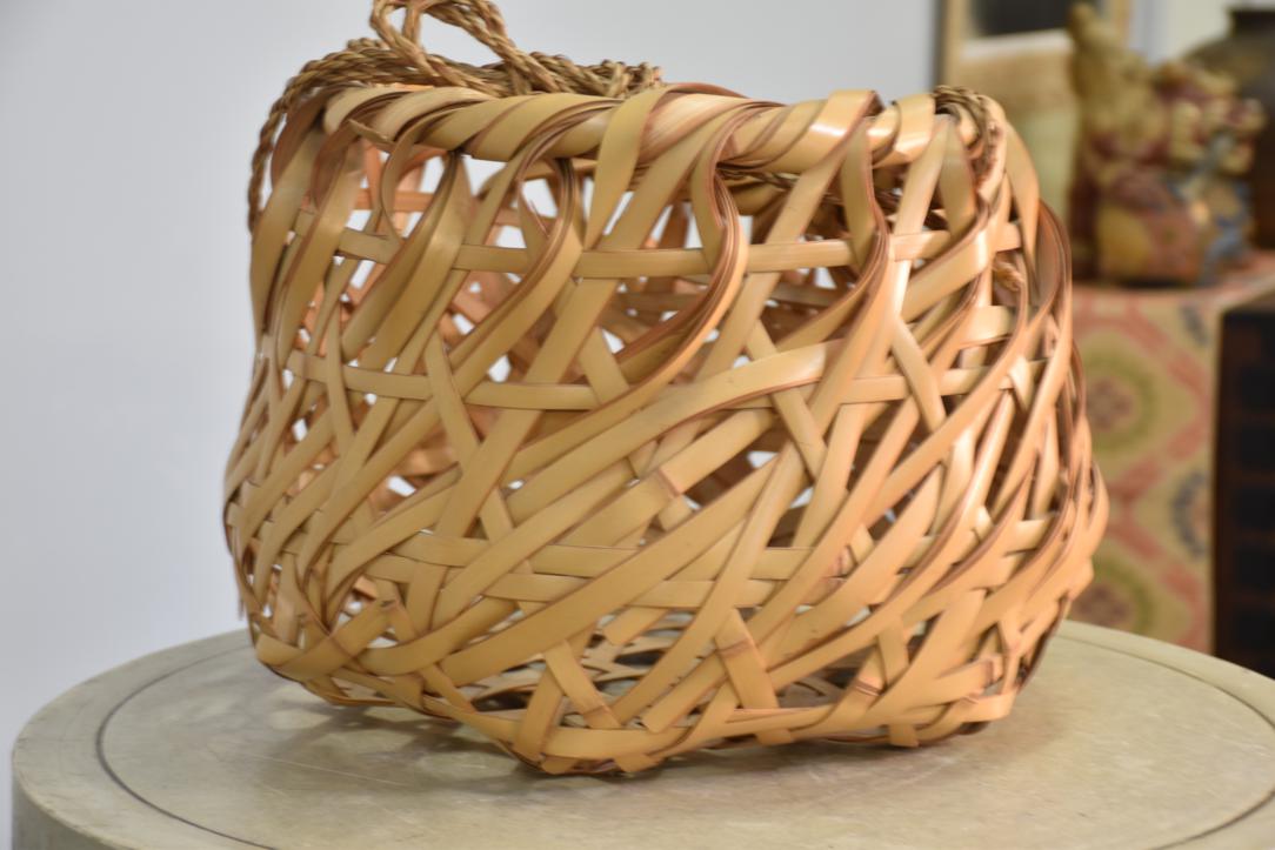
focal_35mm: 90
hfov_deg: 22.6
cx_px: 638
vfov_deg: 15.2
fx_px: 3188
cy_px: 425
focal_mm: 60
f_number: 5
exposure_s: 1/20
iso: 400
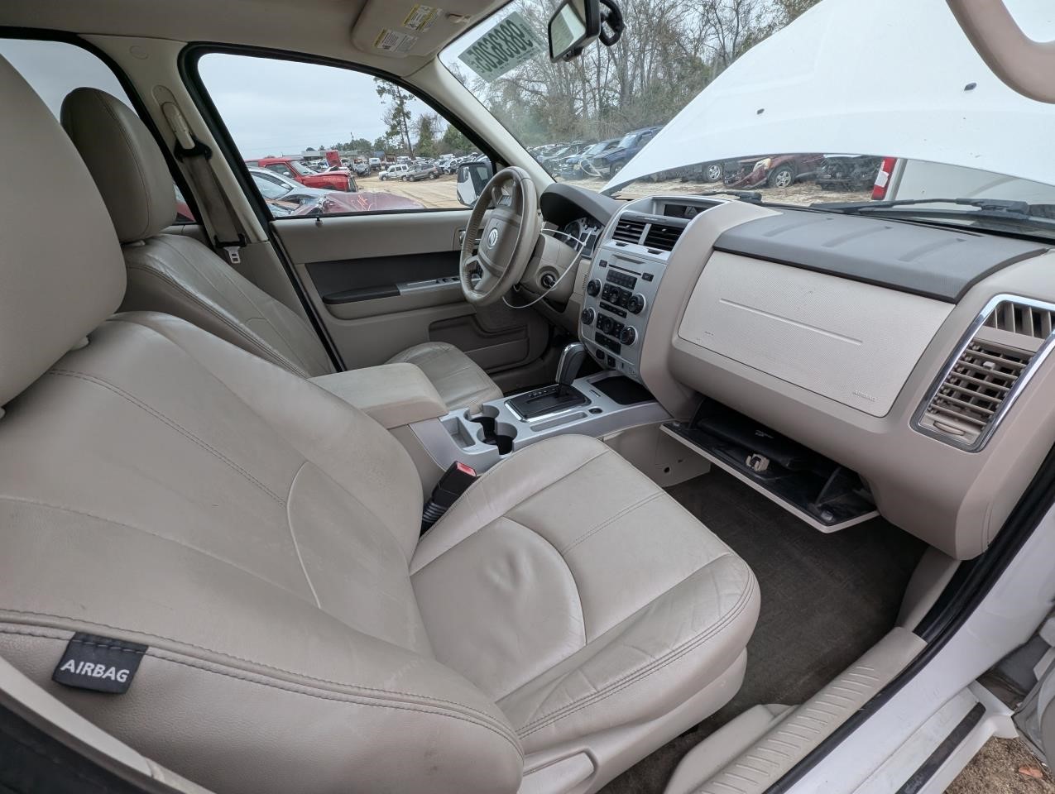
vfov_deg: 90.1
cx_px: 528
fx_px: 397
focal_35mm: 13
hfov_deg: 106.1
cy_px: 397
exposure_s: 1/179
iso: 47
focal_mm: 1.95
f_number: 2.2
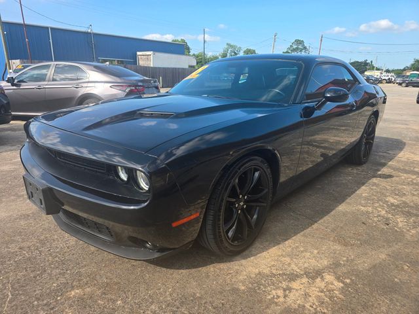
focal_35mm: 23
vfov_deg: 58.9
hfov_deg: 73.9
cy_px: 157
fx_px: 278
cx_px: 210
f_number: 1.7
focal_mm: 6.3
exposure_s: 1/367
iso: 12
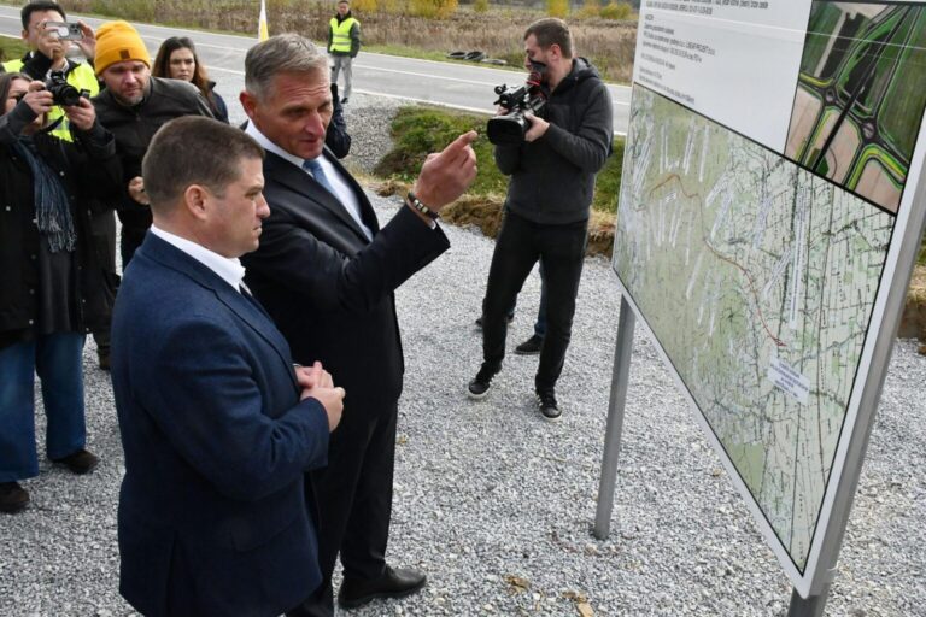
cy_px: 308
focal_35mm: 33
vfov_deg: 40.0
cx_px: 463
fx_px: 849
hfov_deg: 57.2
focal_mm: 22
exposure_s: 1/1250
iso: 2500
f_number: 18
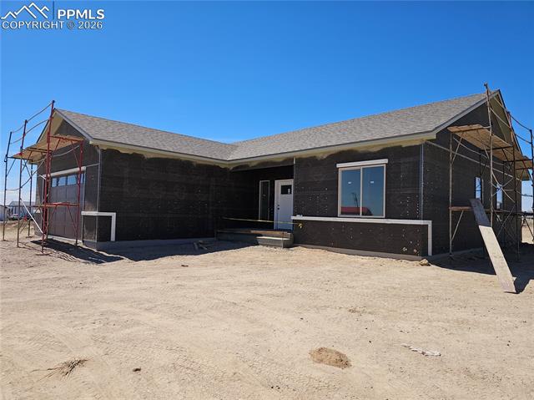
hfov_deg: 74.0
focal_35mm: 23
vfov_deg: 58.8
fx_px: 355
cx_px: 267
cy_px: 200
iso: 10
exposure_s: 1/1179
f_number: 1.7
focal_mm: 6.3
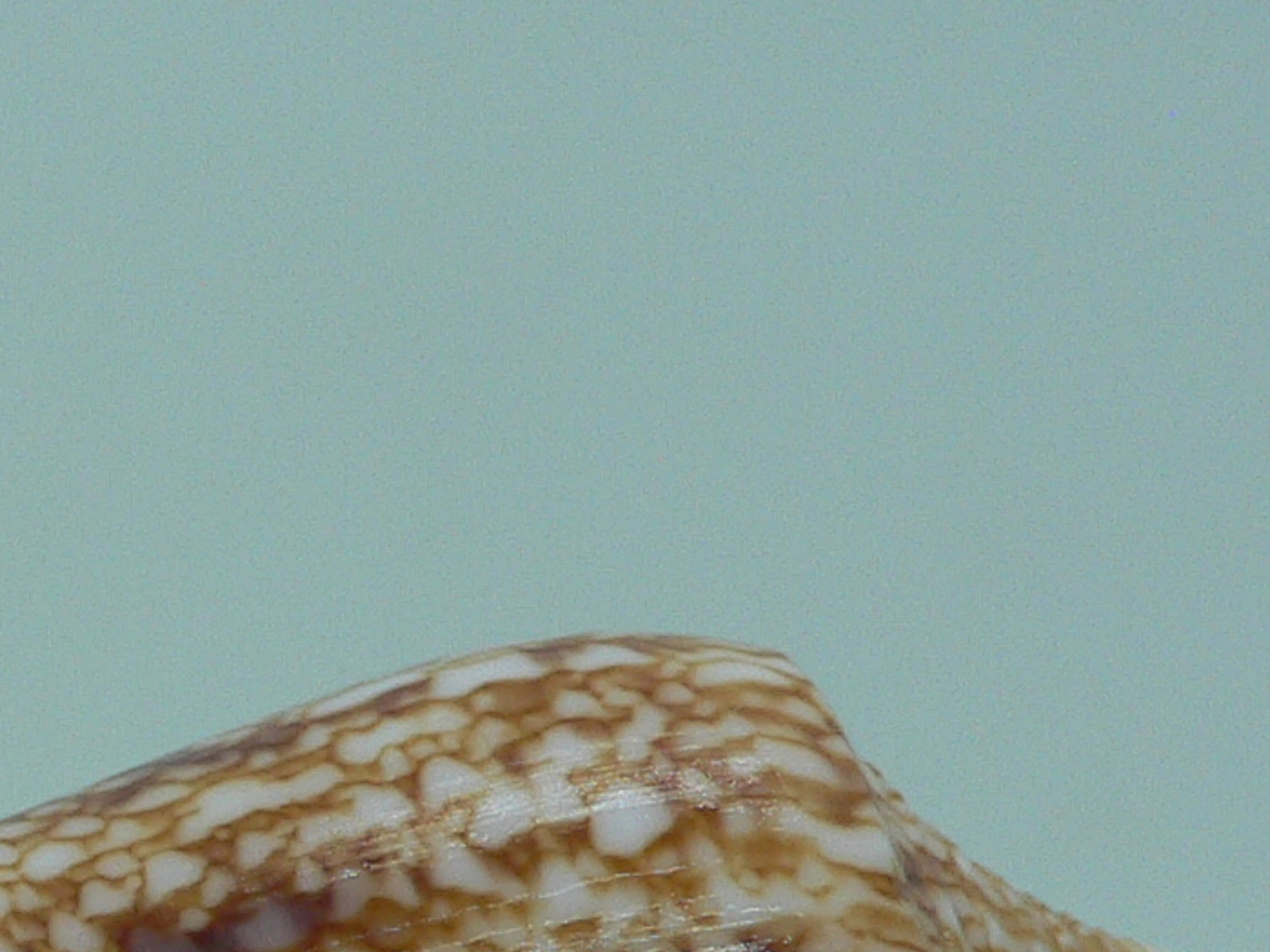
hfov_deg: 18.8
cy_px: 1323
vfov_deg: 13.9
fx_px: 3705
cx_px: -64
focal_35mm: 101
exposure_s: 1/60
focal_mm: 4.6
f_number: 2.8
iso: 80
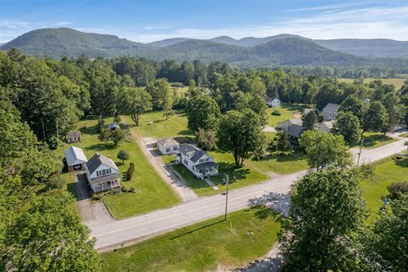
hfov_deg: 78.6
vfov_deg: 57.2
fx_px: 249
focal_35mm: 22
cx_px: 204
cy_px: 136
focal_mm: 8.38
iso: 110
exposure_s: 1/100
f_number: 2.8
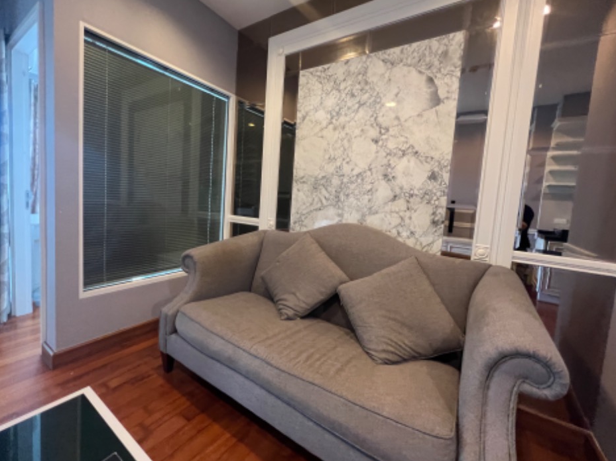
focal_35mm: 14
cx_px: 298
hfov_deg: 102.1
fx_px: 249
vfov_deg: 85.6
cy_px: 221
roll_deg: -4.4
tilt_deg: -4.7
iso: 640
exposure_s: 1/50
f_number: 1.8
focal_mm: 1.57
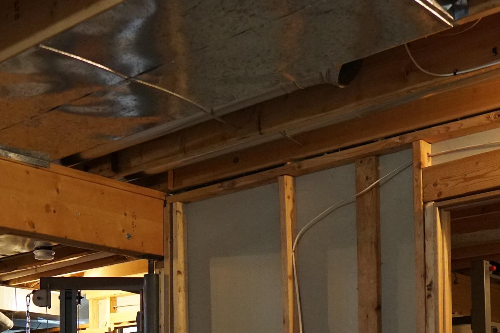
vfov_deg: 20.9
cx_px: 52
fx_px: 833
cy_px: 411
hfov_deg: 31.8
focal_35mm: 60
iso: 3200
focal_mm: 16
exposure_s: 1/160
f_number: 2
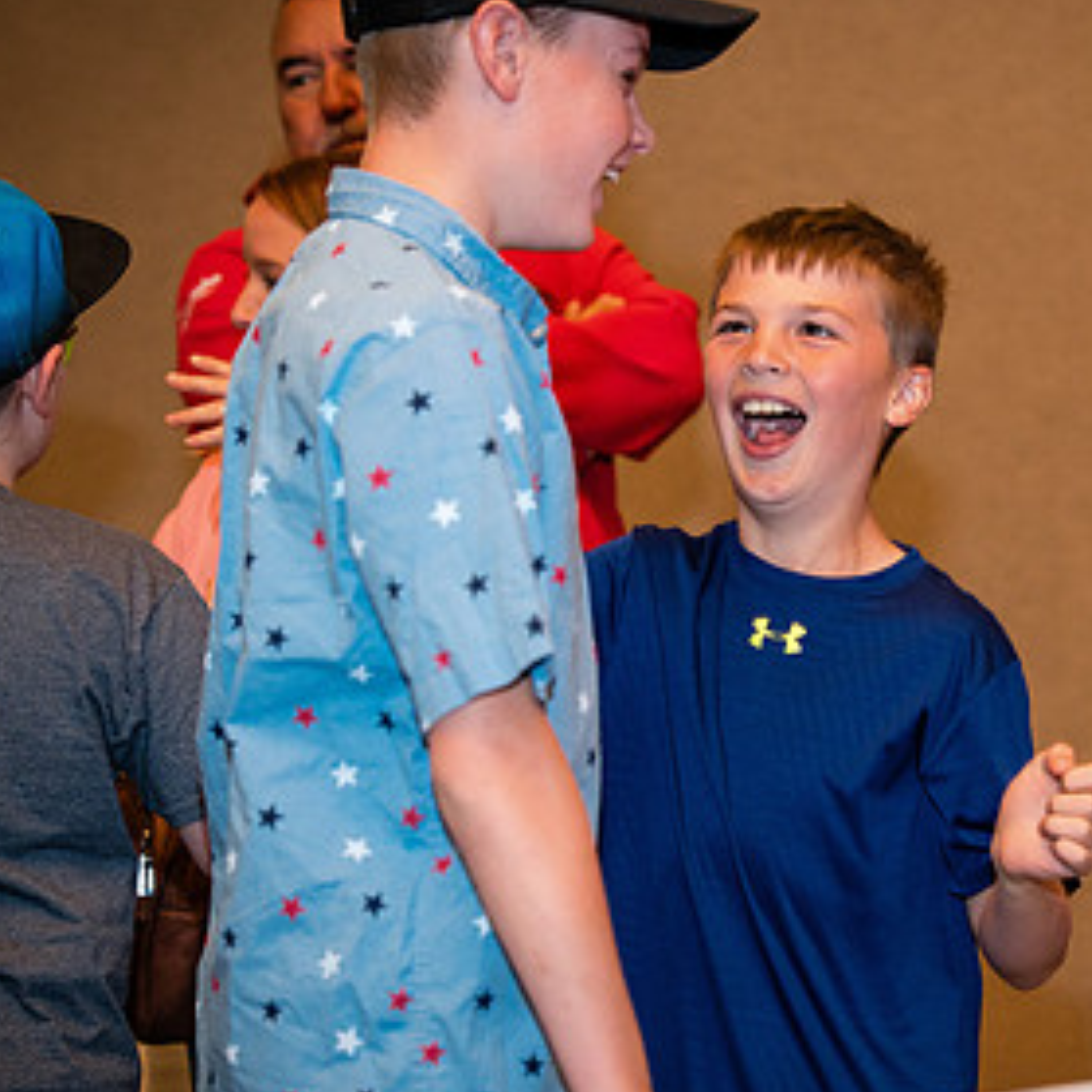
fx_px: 4104
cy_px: 609
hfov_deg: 15.0
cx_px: 924
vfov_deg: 15.2
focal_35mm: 115
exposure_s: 1/250
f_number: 3.2
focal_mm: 65
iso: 1000
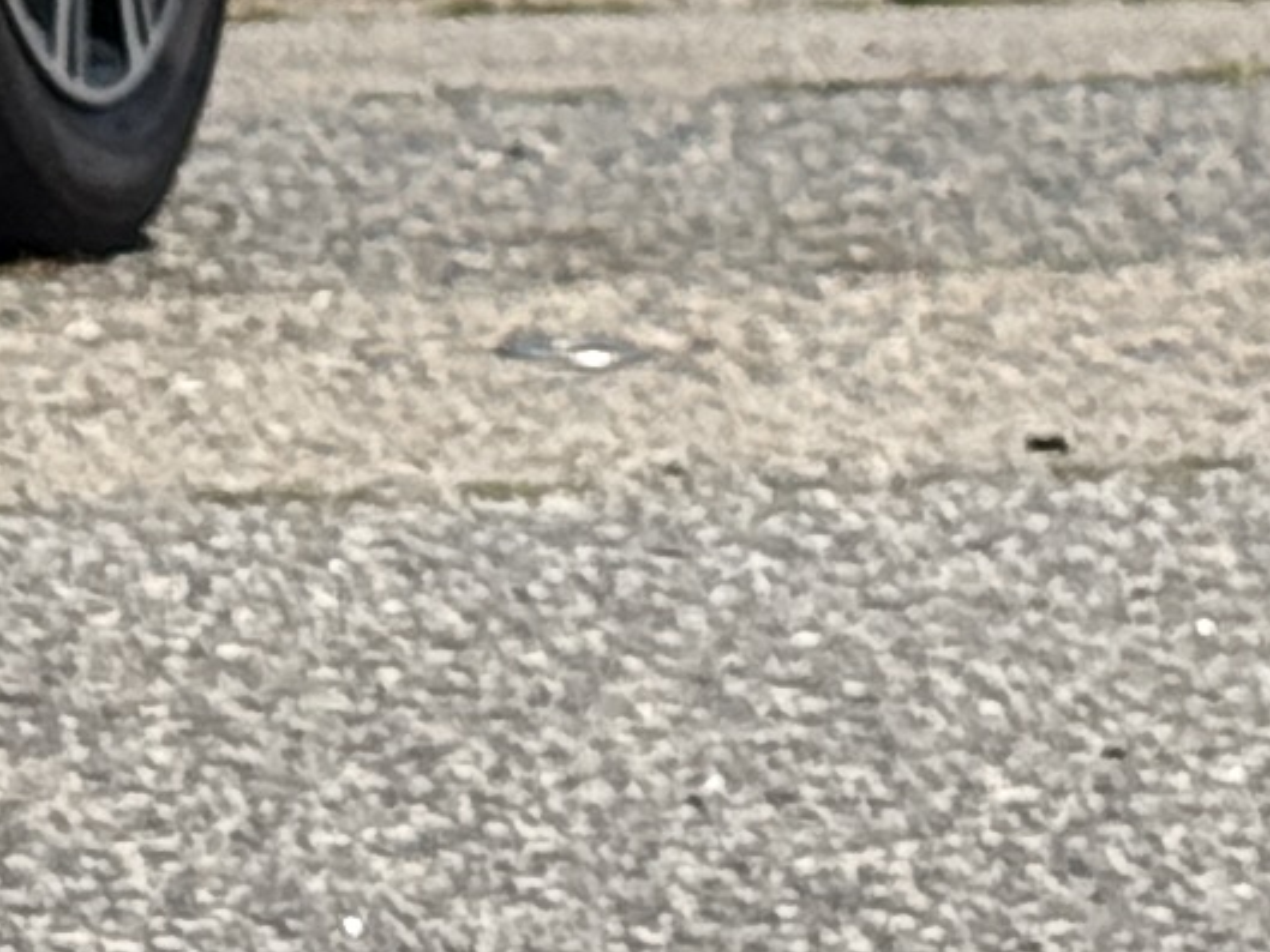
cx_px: -3083
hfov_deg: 5.0
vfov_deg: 4.0
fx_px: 13431
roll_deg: +0.3
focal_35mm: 366
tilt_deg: +2.9
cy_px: -1568
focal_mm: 6.76
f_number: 1.78
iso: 100
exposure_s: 1/9901
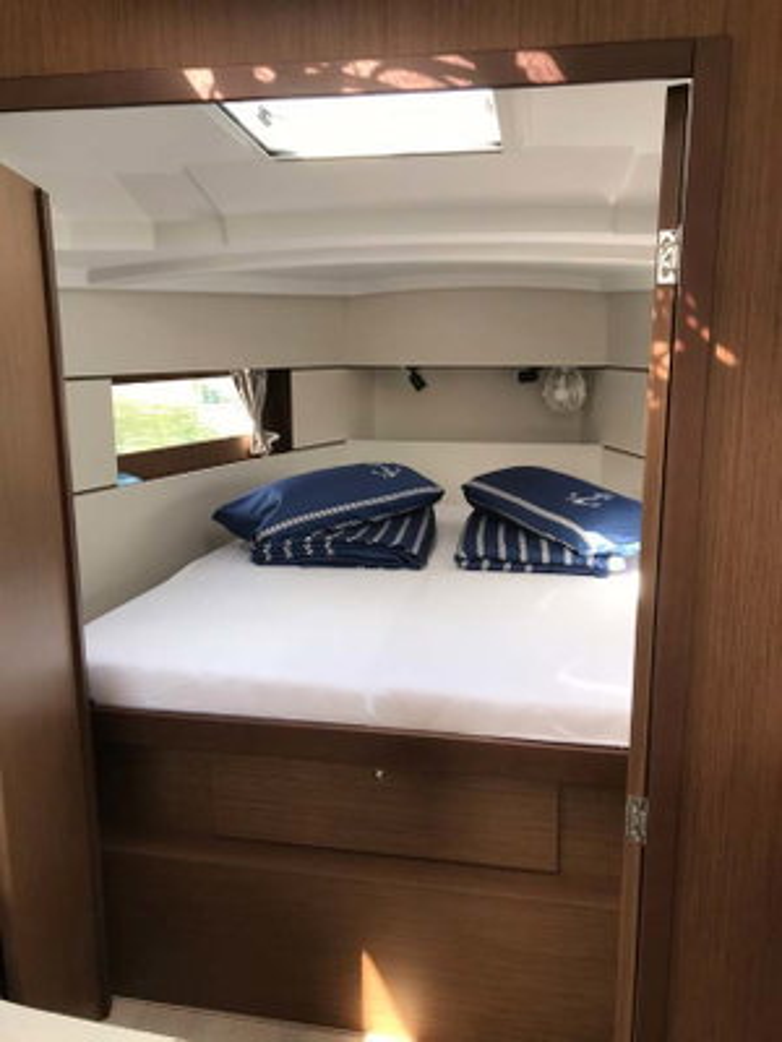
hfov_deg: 49.7
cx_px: 391
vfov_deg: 63.4
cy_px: 521
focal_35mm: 28
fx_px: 843
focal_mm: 3.99
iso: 32
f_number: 1.8
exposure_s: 1/93
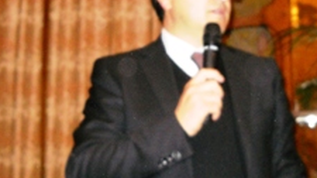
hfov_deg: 23.9
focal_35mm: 89
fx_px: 747
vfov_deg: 13.5
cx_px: 178
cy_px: 59
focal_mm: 6.72
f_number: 3.1
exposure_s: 1/30
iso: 400
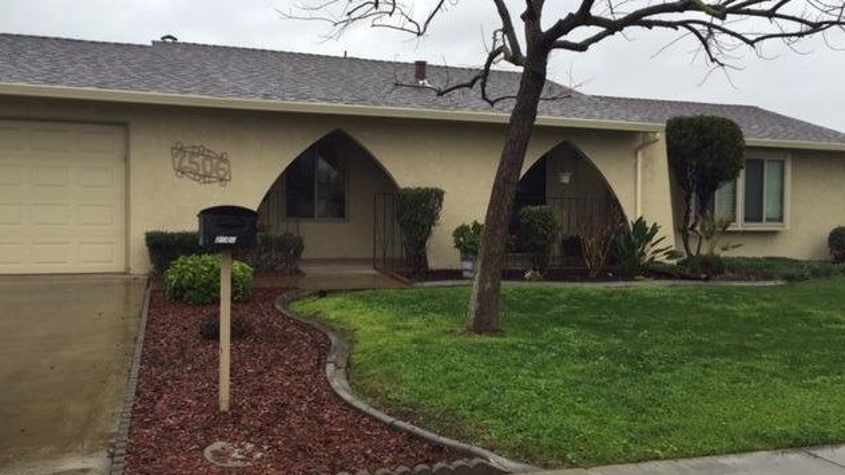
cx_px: 425
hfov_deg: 61.0
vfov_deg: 36.6
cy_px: 223
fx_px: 717
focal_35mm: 32
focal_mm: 4.15
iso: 32
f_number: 2.2
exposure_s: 1/243
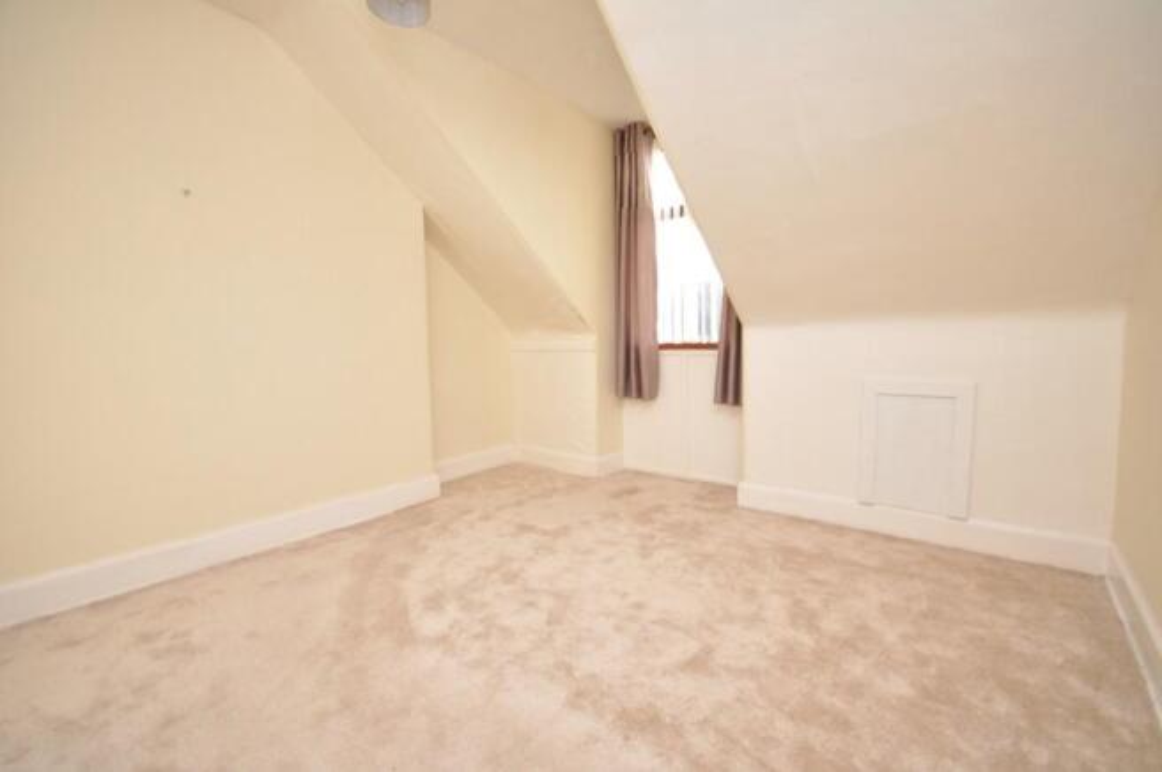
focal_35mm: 15
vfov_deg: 77.2
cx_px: 581
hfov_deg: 100.4
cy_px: 386
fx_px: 484
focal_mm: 10
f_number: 4.5
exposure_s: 1/80
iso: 200
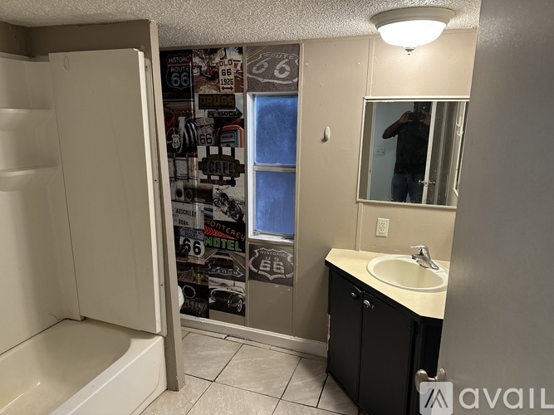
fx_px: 384
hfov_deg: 71.6
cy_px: 208
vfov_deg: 56.8
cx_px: 277
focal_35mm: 24
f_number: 1.78
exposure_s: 1/60
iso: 200
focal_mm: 6.86
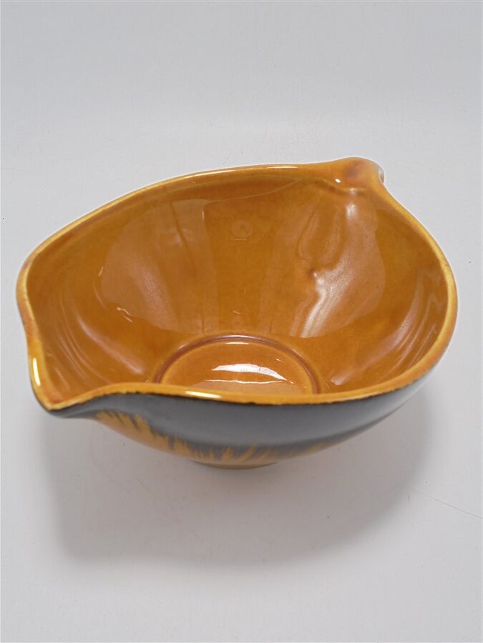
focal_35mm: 34
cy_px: 322
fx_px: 633
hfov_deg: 41.8
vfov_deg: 54.0
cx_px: 242
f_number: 4
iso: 100
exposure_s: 1/50
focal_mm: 6.1
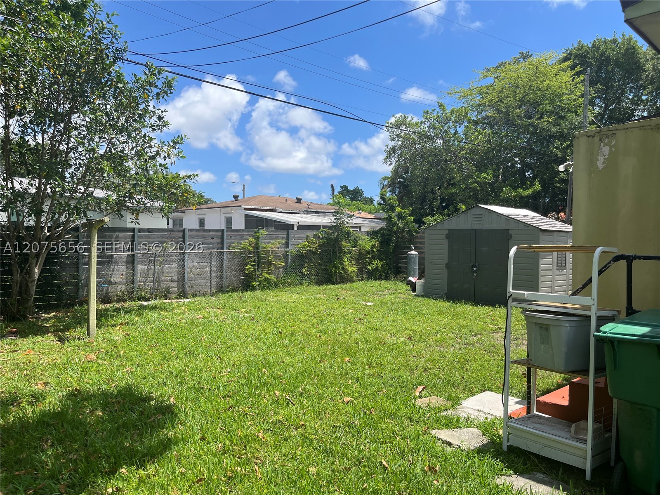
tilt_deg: -1.2
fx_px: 496
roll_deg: -0.2
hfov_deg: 67.3
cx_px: 330
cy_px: 248
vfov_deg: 53.1
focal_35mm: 26
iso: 50
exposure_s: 1/3049
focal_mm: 5.1
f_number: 1.6
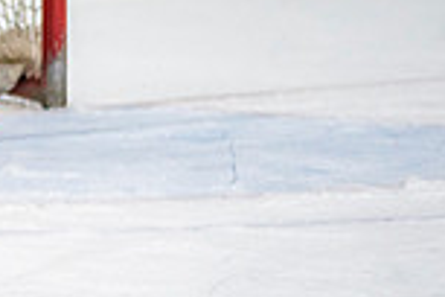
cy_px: -322
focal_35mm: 645
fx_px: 7972
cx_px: -365
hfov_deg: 3.2
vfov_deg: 2.1
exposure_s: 1/640
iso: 2000
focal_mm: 140
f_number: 2.8
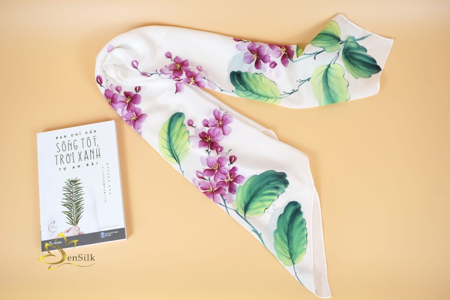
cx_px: 225
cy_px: 150
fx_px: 438
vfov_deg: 37.9
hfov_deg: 54.4
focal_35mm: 35
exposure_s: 1/400
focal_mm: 35
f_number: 3.5
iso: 400
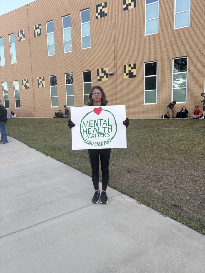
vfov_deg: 67.3
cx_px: 102
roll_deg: +2.7
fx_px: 205
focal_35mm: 26
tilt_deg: -7.7
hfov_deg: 53.1
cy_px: 136
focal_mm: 5.96
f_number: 1.6
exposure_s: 1/145
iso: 32
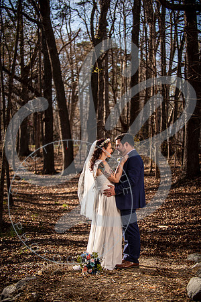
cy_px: 151
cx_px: 100
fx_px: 586
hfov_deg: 19.5
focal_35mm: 70
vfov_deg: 28.8
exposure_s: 1/800
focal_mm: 70
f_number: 2.8
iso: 100
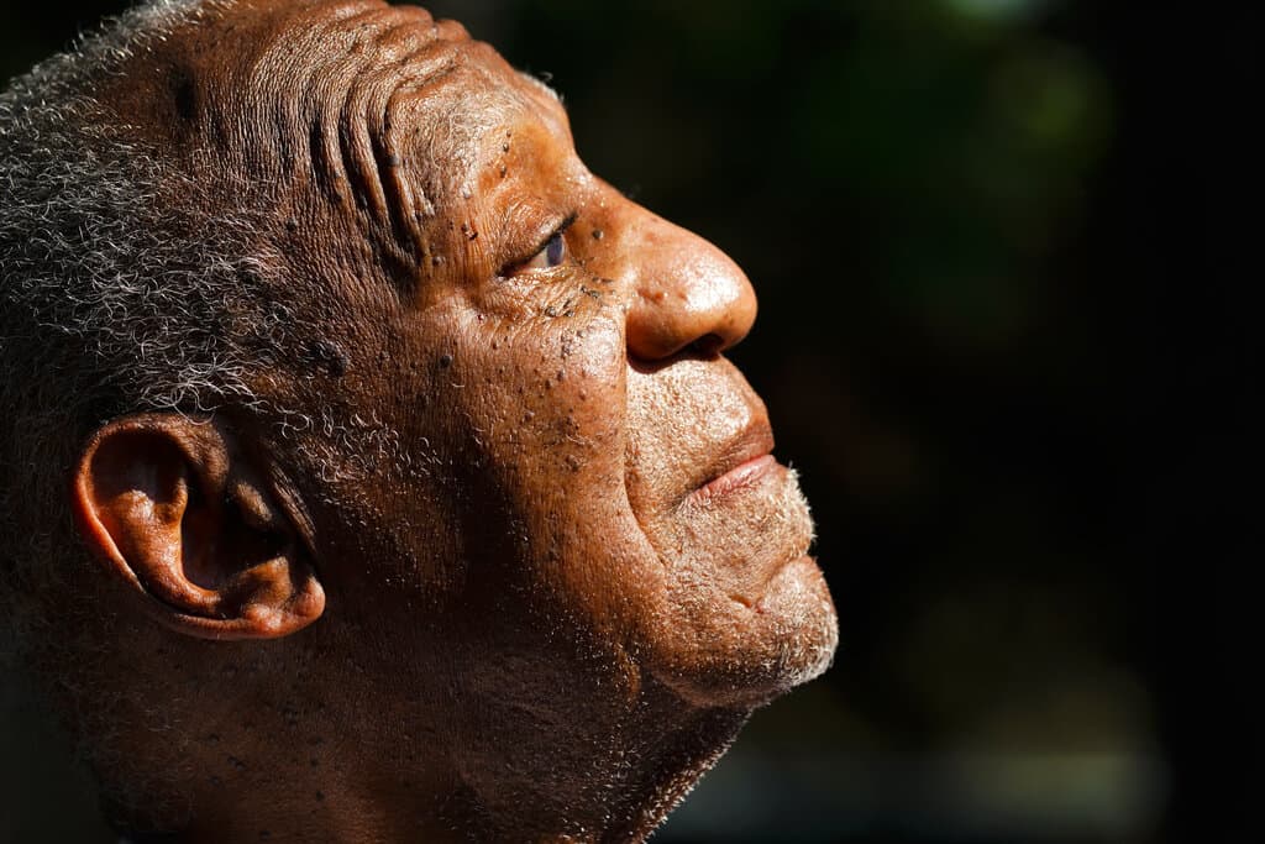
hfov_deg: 11.9
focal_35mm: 173
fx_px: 6079
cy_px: 422
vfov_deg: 7.9
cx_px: 632
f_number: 6.3
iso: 400
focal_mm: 173
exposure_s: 1/1000
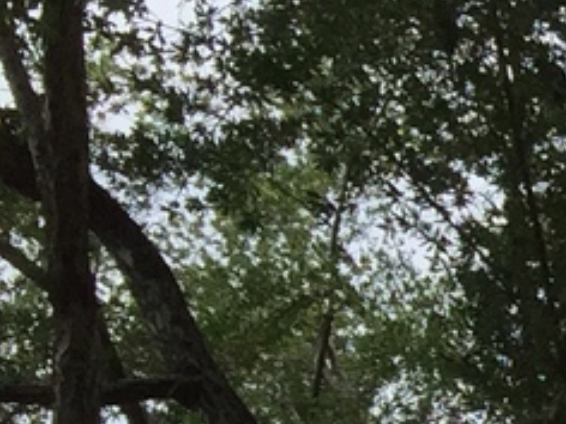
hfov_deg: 8.0
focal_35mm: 197
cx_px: 1916
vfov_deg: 7.2
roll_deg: -1.2
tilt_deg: -1.0
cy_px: 874
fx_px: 3221
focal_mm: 4.15
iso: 32
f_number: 2.2
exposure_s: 1/1799
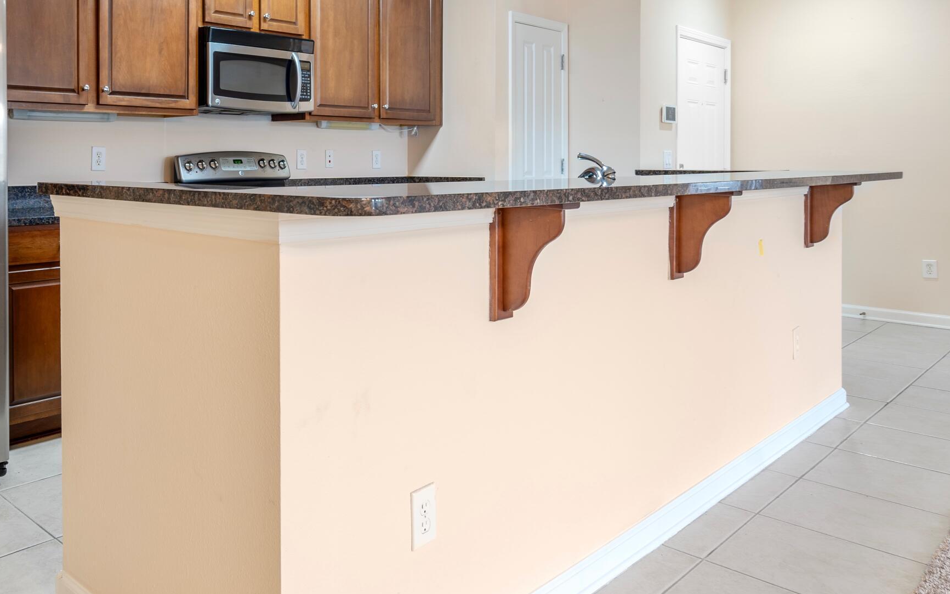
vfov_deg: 41.2
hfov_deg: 60.2
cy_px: 188
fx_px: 777
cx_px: 261
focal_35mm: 30
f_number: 7.1
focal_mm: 17
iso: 125
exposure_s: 1.3
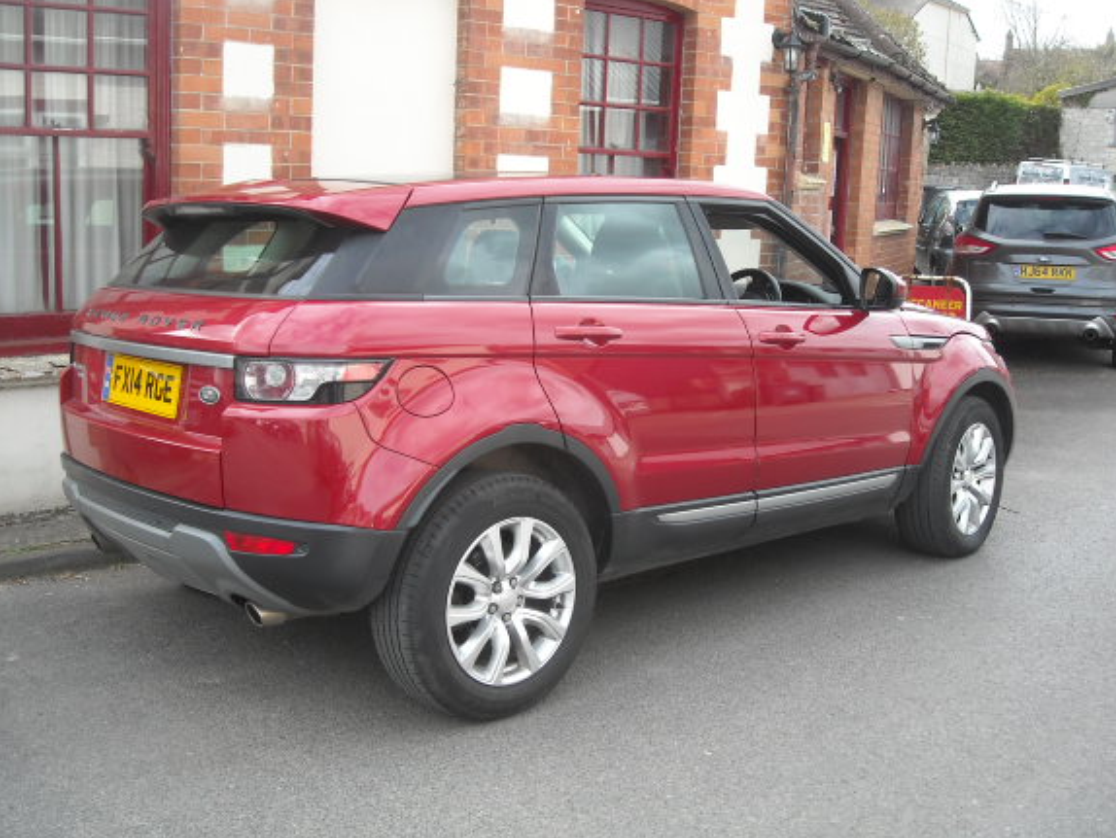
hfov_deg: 47.8
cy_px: 402
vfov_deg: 36.8
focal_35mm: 39
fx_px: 1258
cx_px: 511
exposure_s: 1/218
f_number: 2.8
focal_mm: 5.7
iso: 64
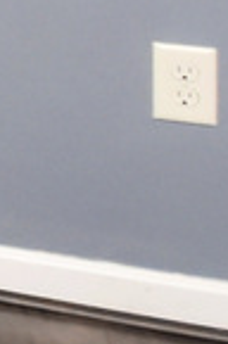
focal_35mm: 168
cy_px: -161
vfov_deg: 11.8
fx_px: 1604
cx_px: -1370
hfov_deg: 4.4
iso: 1400
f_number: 4
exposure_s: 1/60
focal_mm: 10
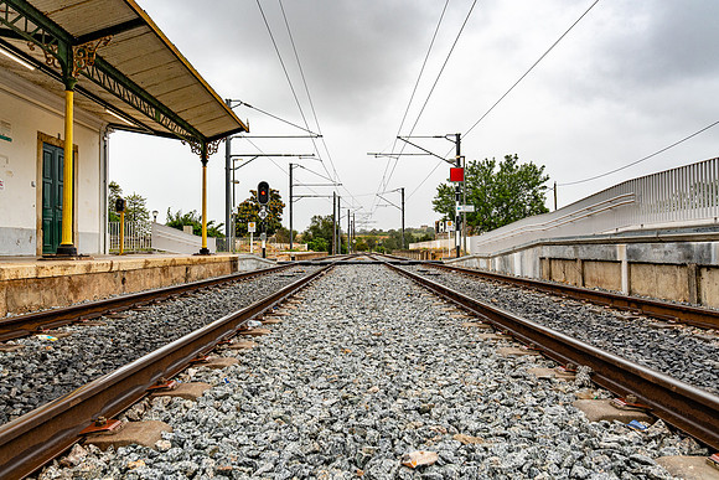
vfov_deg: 51.7
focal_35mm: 25
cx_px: 360
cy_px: 240
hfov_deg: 72.0
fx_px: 495
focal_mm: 24
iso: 800
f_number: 7.1
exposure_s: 1/320
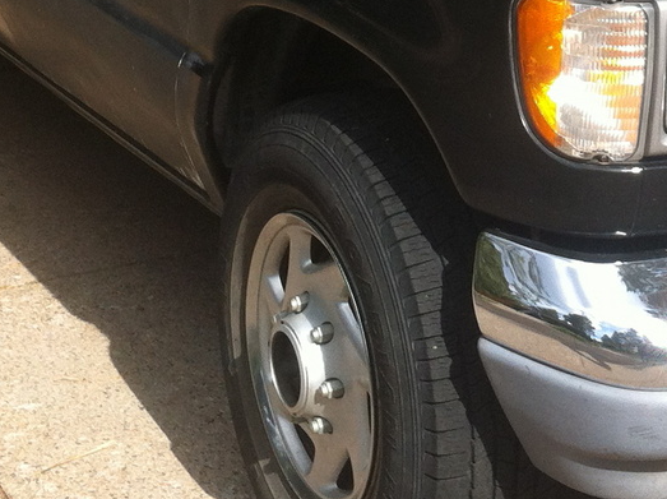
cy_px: -104
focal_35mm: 107
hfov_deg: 18.2
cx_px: 524
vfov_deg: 13.4
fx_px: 2059
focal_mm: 3.85
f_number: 2.8
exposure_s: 1/559
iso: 80
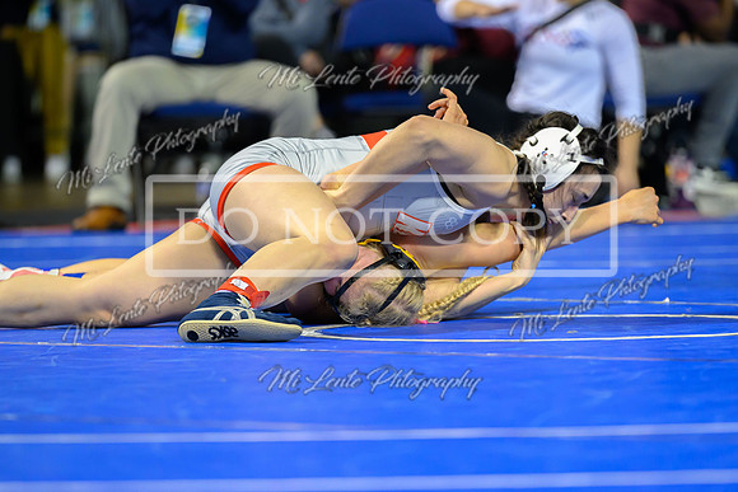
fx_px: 5598
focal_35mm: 273
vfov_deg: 5.0
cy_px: 242
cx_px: 430
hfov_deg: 7.5
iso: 2500
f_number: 2.8
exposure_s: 1/800
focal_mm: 200
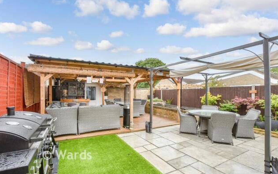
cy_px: 88
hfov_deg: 97.8
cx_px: 137
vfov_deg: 71.2
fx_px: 121
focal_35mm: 16
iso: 320
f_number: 8
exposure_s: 1/160
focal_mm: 10
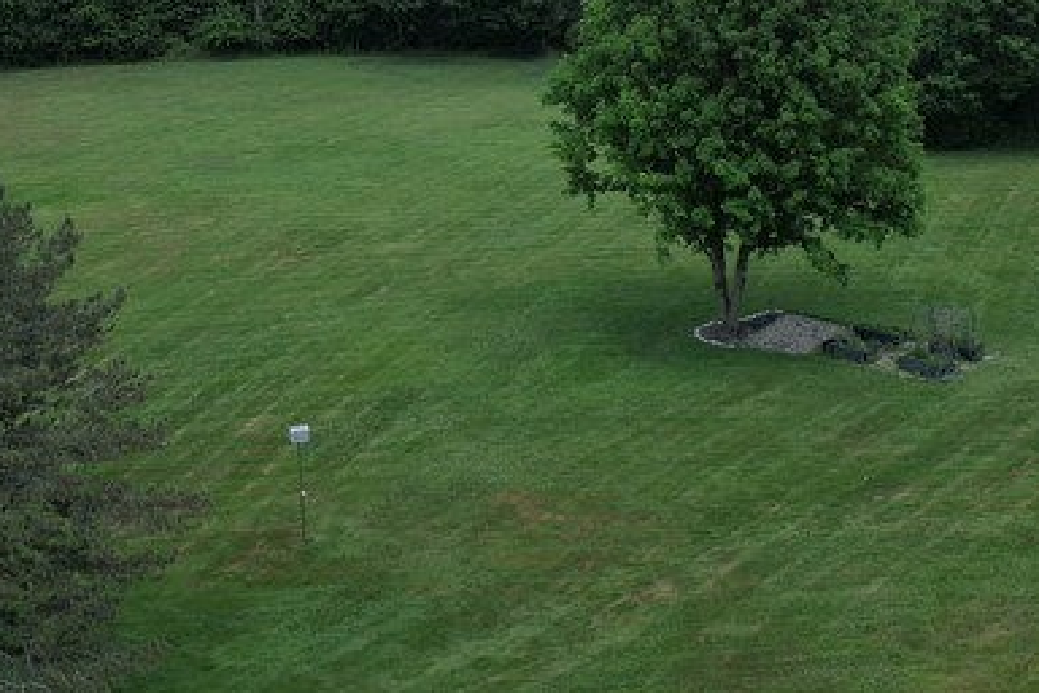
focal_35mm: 62
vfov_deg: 21.5
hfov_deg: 32.4
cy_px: 97
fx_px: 1790
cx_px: 488
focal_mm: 8.38
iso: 100
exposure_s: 1/1500
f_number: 2.8
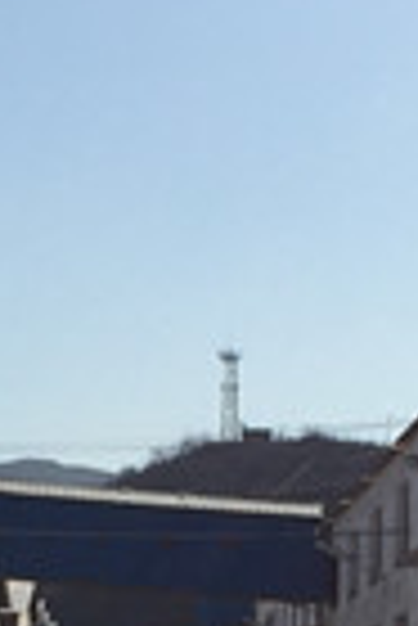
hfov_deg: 8.0
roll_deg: +0.1
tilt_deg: +1.4
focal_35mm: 173
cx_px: 135
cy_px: 712
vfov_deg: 11.7
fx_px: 3005
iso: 32
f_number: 2.2
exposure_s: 1/4405
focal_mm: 4.15
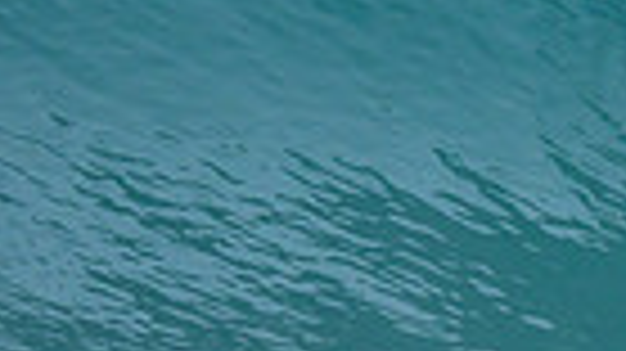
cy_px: -79
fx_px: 80011
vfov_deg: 0.3
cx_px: 1429
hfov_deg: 0.4
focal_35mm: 4823
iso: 560
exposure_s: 1/2000
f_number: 6.3
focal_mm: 800
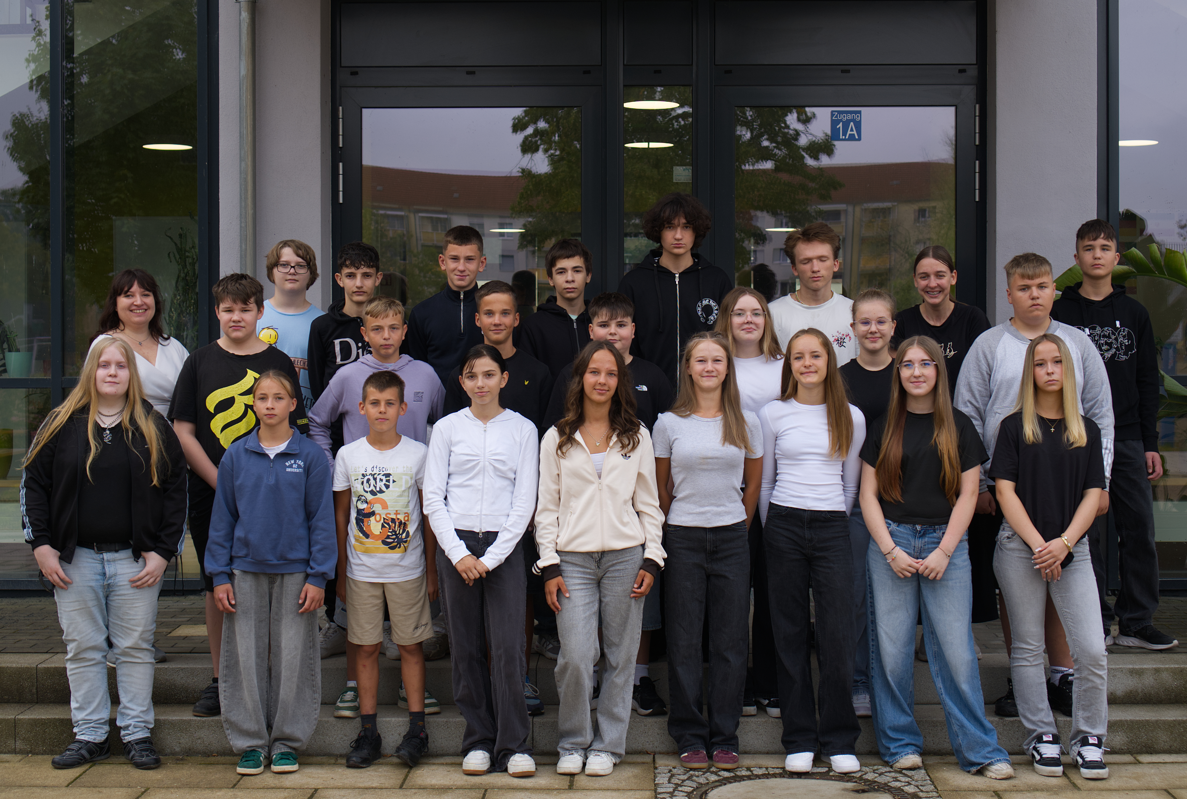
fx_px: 1719
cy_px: 400
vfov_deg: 26.1
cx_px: 594
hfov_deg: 38.1
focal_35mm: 52
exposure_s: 1/200
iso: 100
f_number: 4
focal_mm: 35
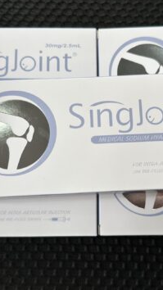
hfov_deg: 28.3
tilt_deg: -79.2
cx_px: 94
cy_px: 139
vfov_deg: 48.4
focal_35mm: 42
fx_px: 323
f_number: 1.78
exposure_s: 1/393
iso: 80
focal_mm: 6.86
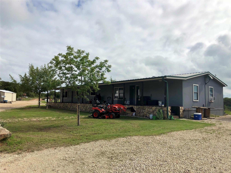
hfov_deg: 63.4
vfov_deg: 49.7
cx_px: 116
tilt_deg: +2.7
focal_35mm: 28
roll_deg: -0.3
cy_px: 86
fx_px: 187
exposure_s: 1/4425
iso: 25
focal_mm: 3.99
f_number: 1.8
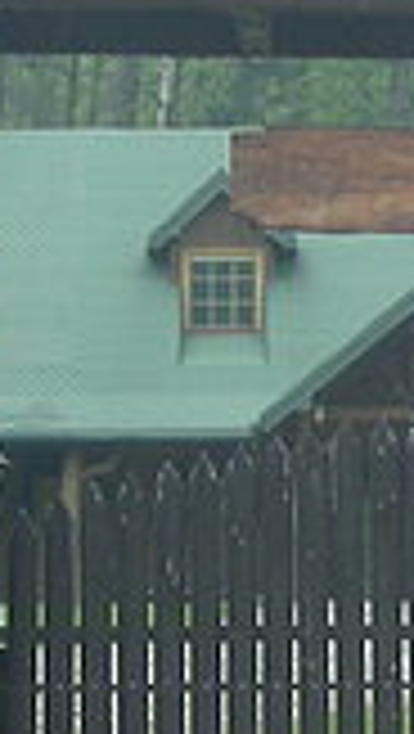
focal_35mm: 210
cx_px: 1102
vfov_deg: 10.2
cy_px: 227
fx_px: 4088
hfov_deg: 5.5
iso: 50
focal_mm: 5.7
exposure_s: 1/76.4
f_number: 2.8
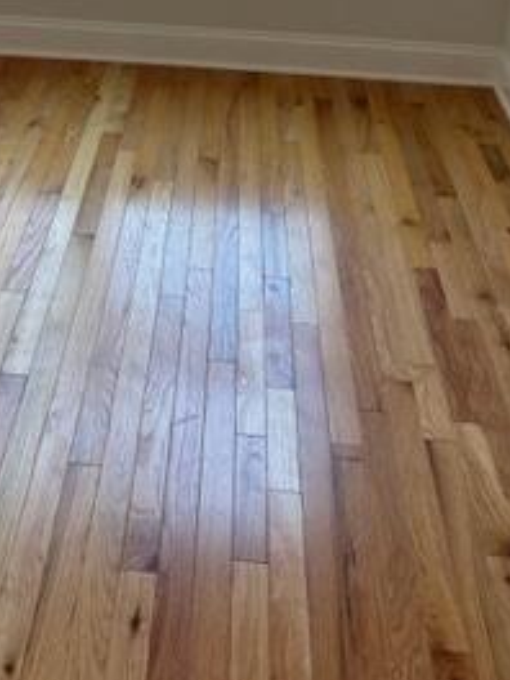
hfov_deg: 23.0
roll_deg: -2.9
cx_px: 124
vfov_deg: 29.0
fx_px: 1238
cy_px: 21
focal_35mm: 63
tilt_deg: -17.3
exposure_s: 1/158
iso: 50
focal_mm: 5.7
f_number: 1.5
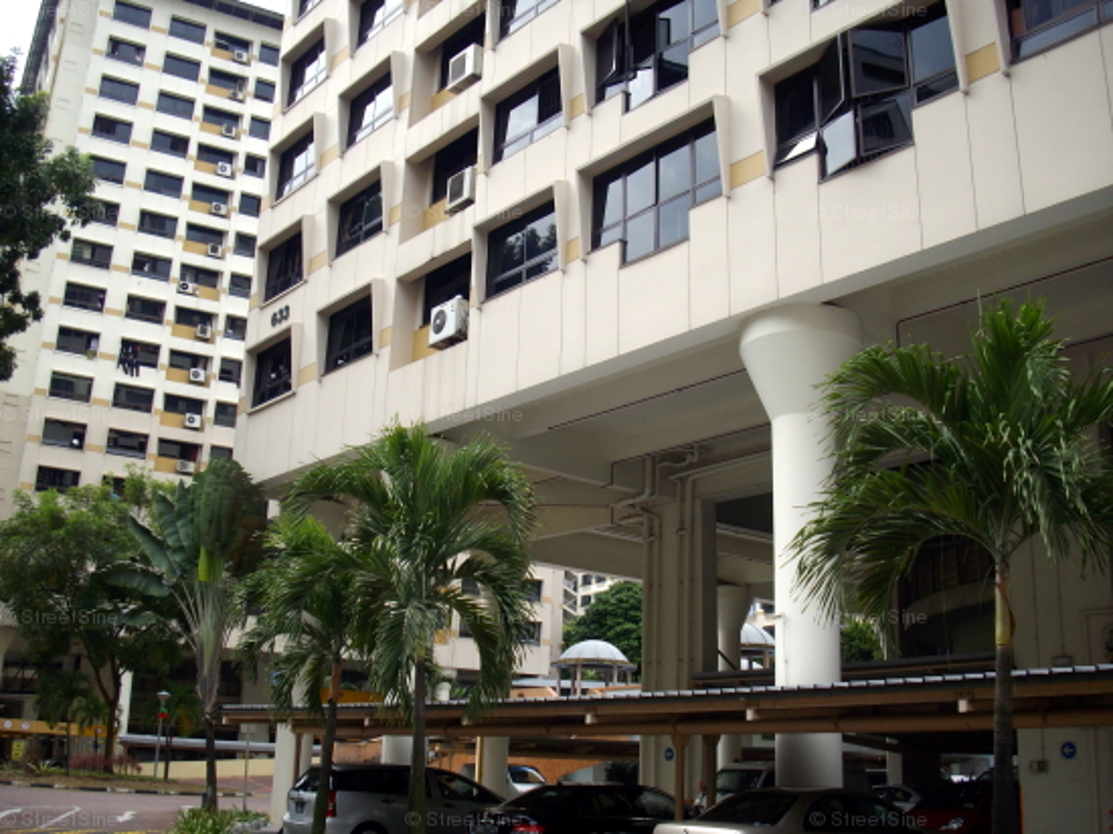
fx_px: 1189
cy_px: 417
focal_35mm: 37
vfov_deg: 38.6
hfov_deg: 50.2
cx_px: 556
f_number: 5.6
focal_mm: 6.2
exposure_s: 1/160
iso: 80
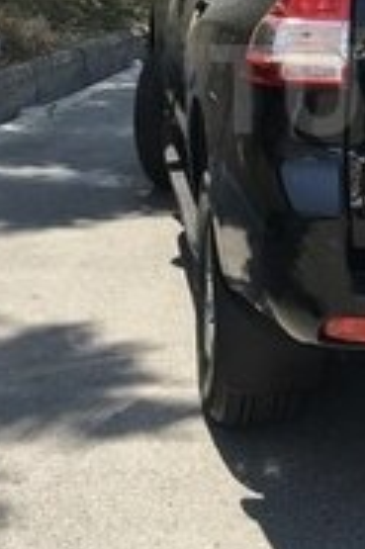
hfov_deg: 15.7
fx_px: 1234
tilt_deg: -10.1
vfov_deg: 24.6
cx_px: 513
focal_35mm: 81
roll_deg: -2.0
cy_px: 89
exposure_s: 1/769
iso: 25
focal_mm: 4.15
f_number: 2.2
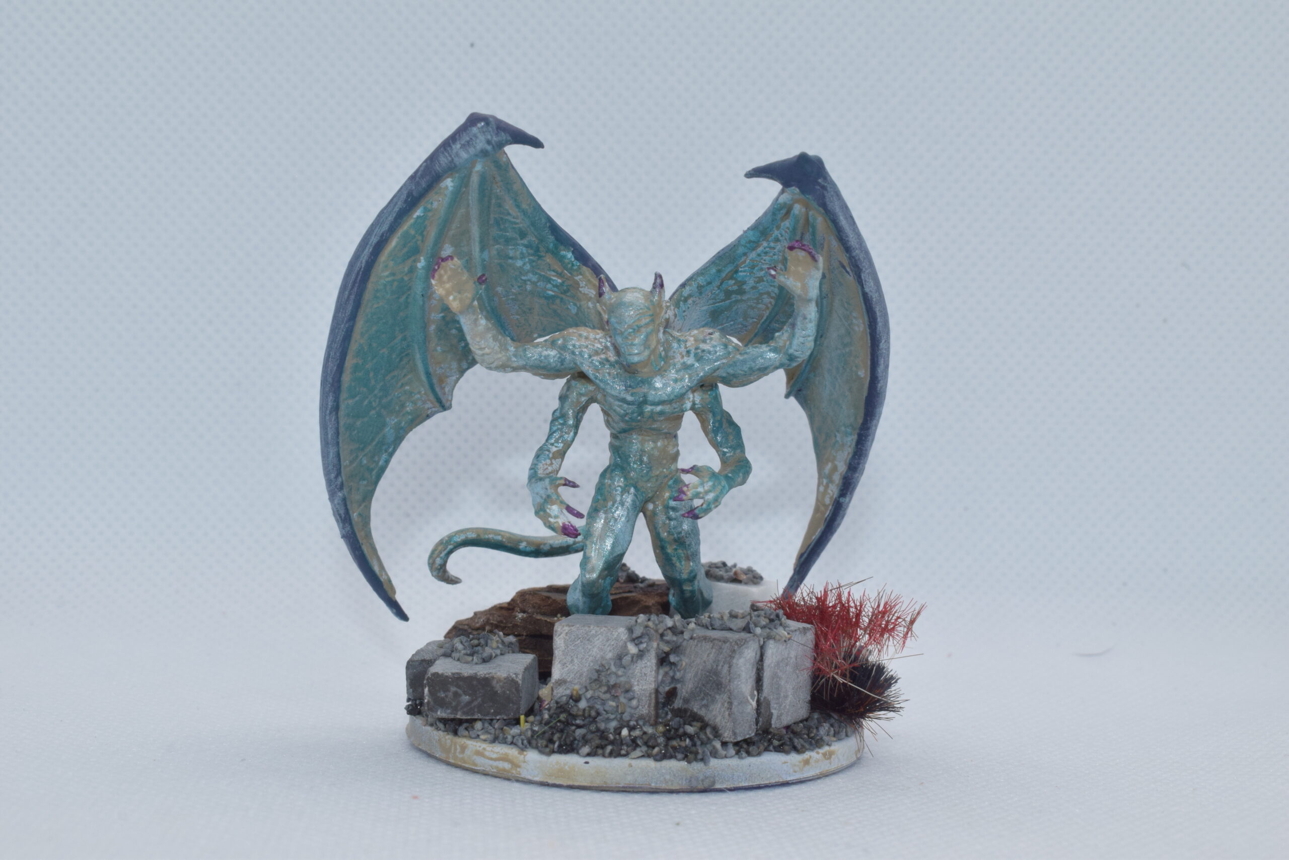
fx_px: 2148
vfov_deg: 22.6
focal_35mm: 60
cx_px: 644
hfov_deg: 33.4
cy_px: 430
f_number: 18
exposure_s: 1/125
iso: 800
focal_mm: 40
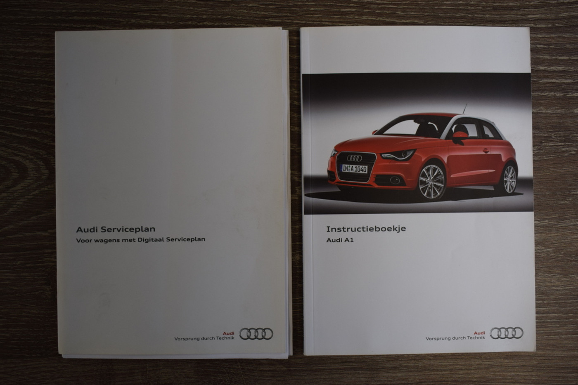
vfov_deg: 34.2
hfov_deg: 49.6
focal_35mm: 39
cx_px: 289
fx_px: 626
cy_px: 192
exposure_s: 1/125
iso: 400
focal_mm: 26
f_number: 5.6
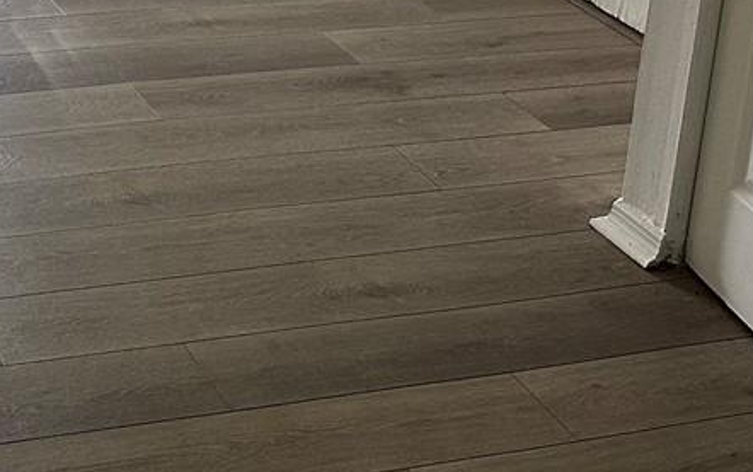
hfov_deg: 21.5
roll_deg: -2.8
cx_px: -43
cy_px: -250
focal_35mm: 92
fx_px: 1889
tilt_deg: -14.1
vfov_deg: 13.4
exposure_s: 1/93
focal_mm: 6.86
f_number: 1.78
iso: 250
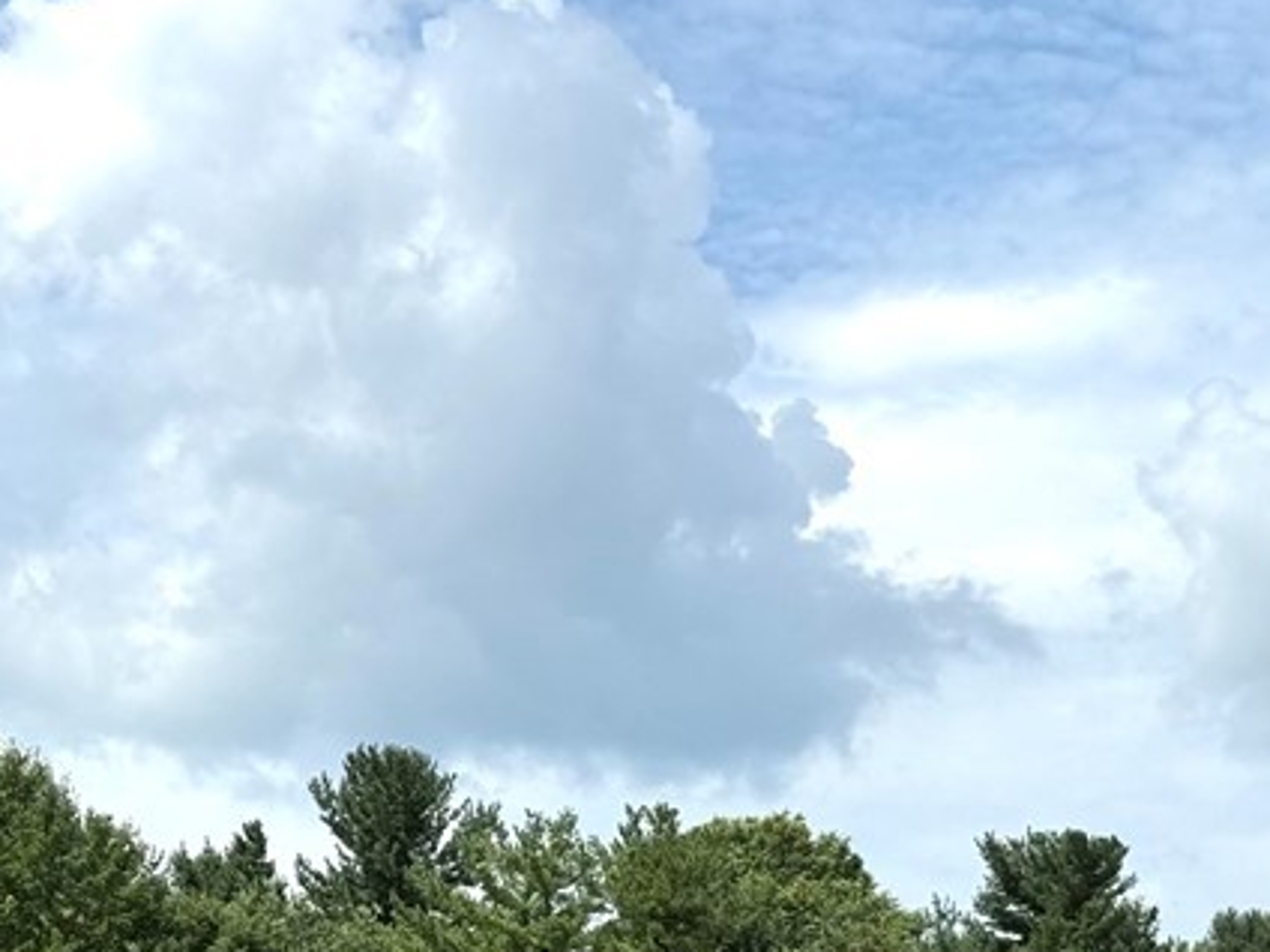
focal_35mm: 116
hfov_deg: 17.0
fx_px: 4256
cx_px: 635
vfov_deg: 12.7
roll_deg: -0.5
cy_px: 805
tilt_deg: +8.6
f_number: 1.78
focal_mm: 6.76
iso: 100
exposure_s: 1/7874
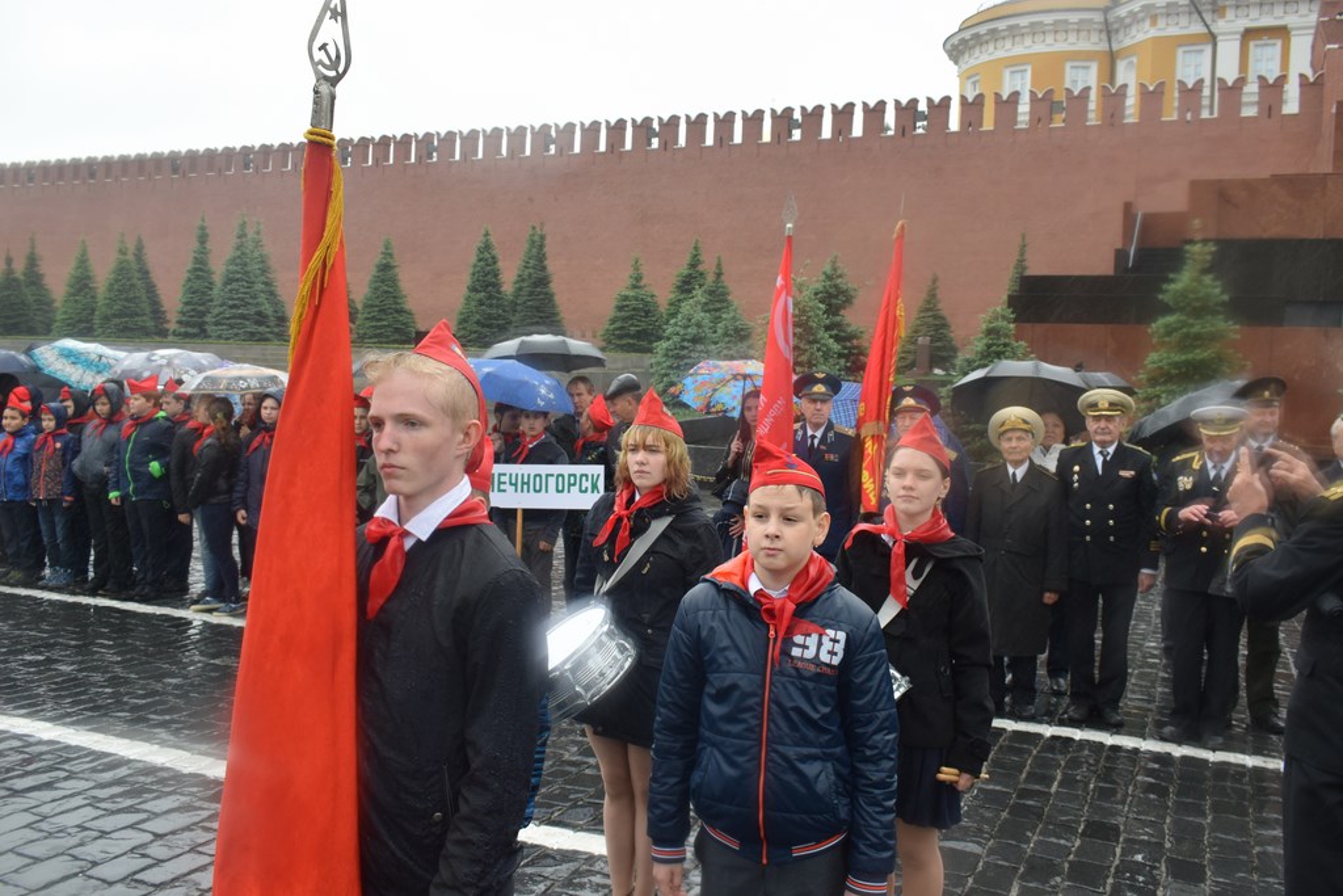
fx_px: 1231
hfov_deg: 57.2
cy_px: 448
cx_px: 672
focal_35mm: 33
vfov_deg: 40.0
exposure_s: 1/200
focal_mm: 22
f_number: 7.1
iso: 400
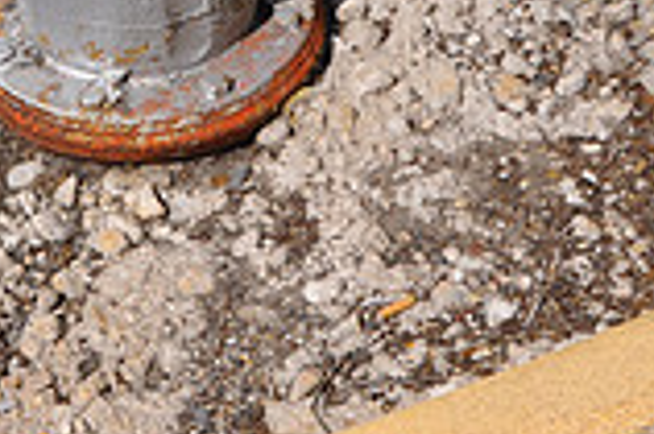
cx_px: 132
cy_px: -287
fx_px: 2102
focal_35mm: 116
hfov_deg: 17.5
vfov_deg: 11.2
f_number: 10
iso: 200
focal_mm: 21
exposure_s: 1/400
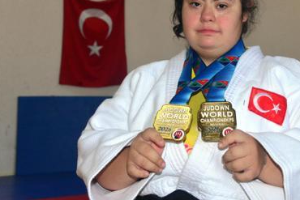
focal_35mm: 68
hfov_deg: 29.5
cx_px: 194
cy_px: 70
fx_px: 567
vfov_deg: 20.0
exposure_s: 1/200
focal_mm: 48
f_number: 8
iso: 5000
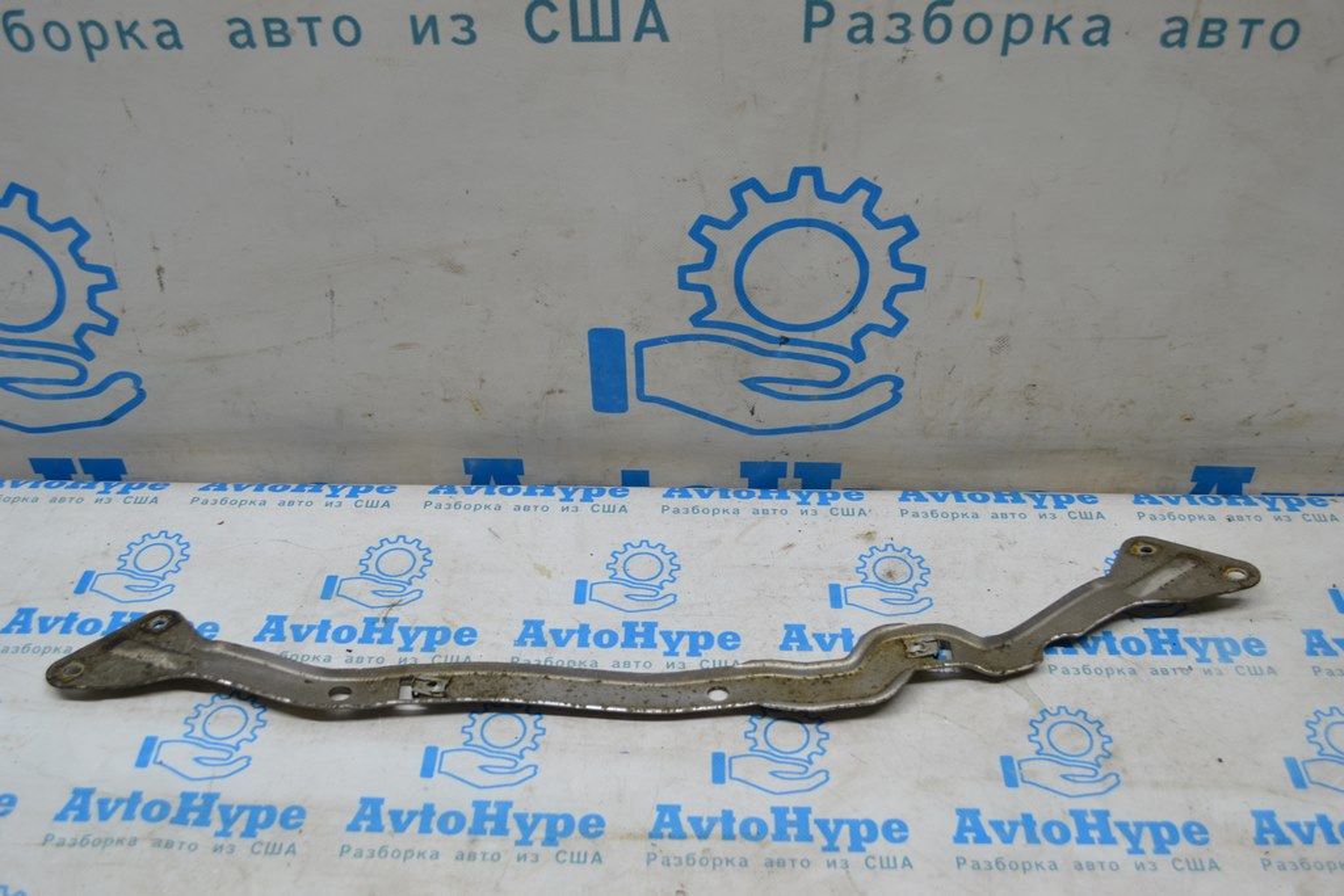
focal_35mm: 33
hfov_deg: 57.2
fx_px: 1232
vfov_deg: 40.0
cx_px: 672
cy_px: 448
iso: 400
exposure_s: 1/100
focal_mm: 22
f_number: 5
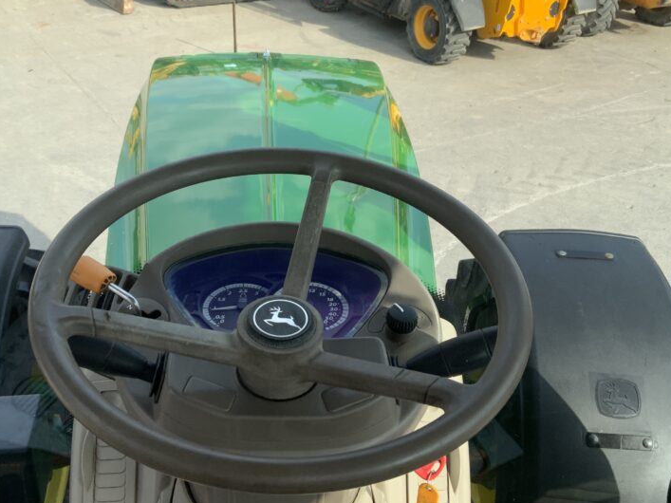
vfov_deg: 34.3
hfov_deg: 44.7
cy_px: 251
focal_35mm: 42
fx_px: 814
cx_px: 286
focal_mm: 3
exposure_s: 1/562
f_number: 1.8
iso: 16
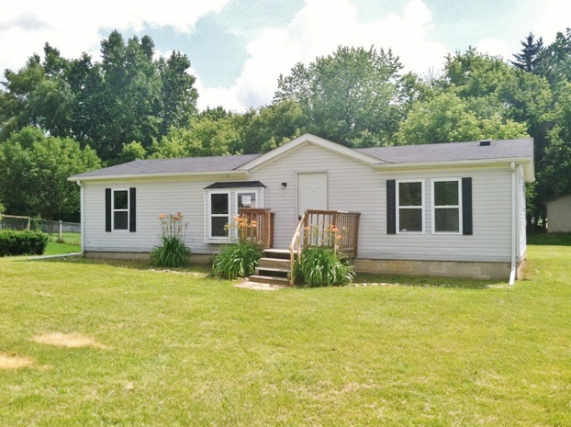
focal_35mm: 36
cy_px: 212
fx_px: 593
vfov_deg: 39.6
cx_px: 286
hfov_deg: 51.4
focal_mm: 3.85
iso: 80
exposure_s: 1/968
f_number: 2.8
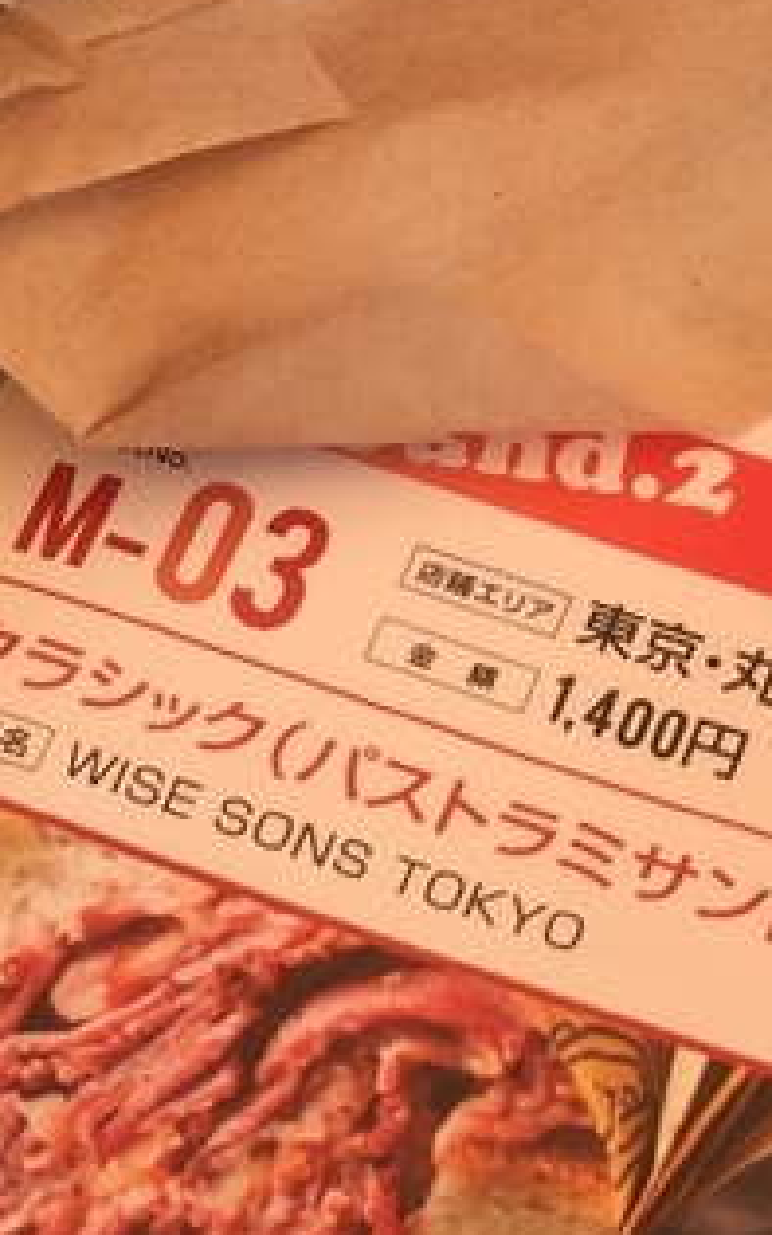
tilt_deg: -59.4
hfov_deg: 11.2
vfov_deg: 17.8
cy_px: 474
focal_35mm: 117
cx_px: 502
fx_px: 3937
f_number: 2.2
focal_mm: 4.15
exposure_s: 1/527
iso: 32
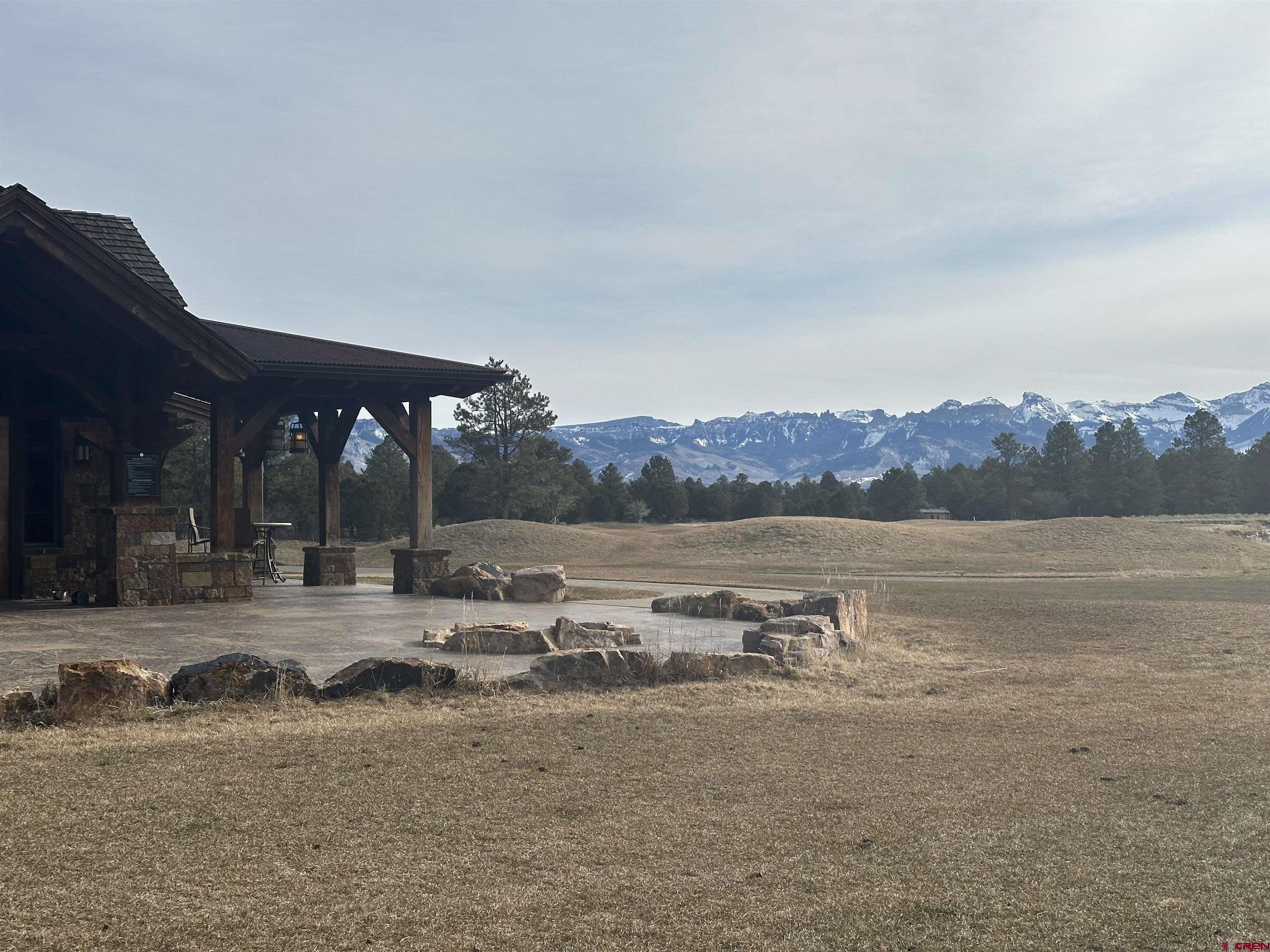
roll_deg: +0.2
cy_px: 476
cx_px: 635
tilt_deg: +0.8
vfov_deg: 30.3
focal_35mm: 48
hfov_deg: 39.7
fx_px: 1761
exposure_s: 1/6211
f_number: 1.78
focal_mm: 6.86
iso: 64
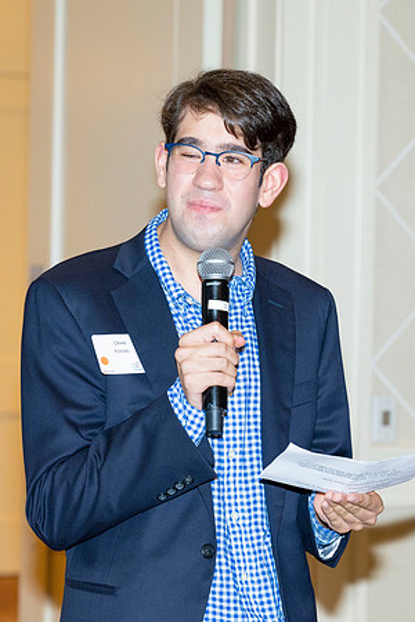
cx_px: 236
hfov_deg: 7.6
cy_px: 311
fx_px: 3112
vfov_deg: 11.4
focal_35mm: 180
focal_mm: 120
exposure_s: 1/100
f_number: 5.6
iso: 1000
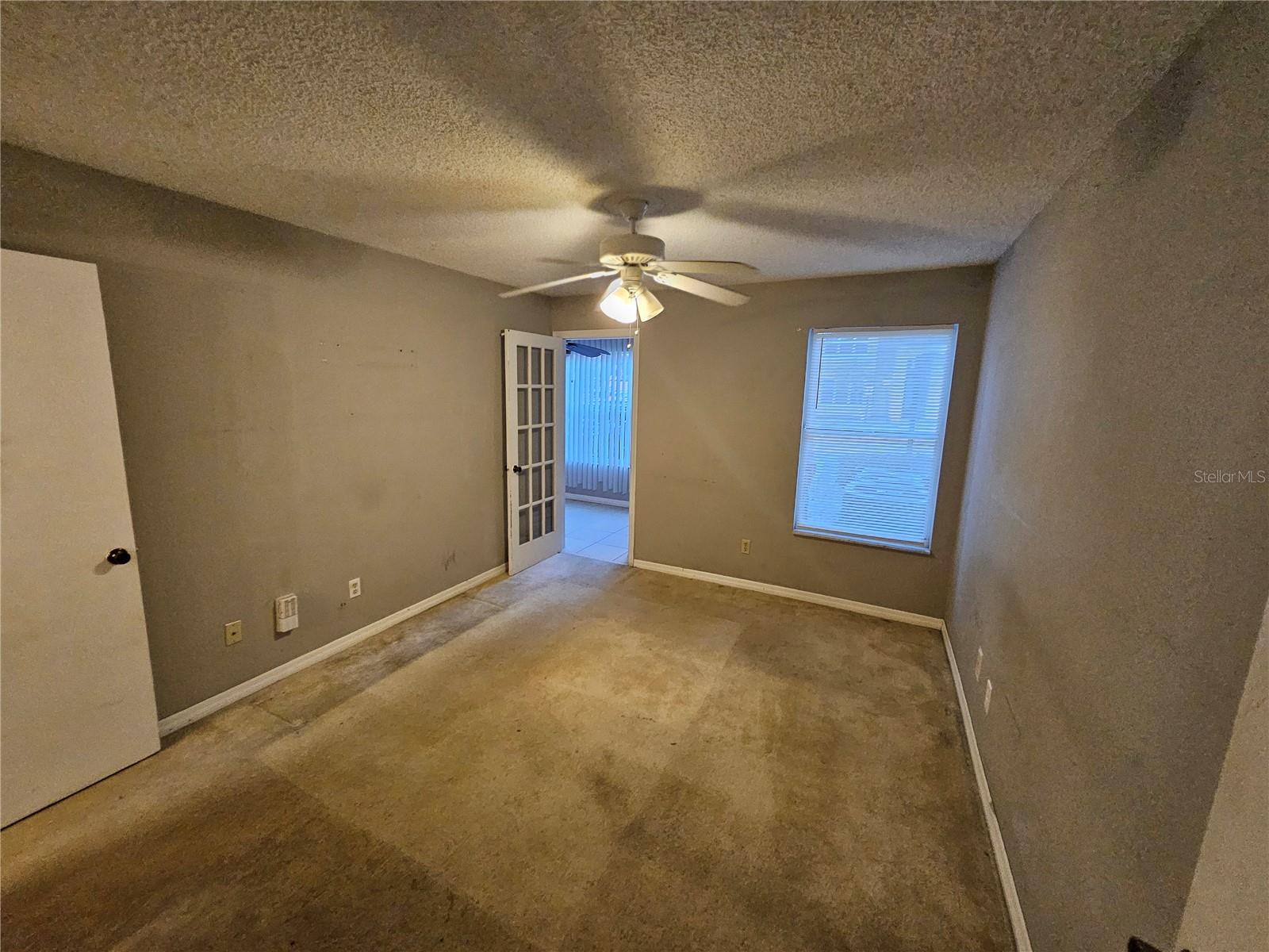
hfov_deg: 106.2
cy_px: 476
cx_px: 634
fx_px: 477
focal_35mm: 13
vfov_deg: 89.9
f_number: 2.2
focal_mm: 1.74
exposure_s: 1/60
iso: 400
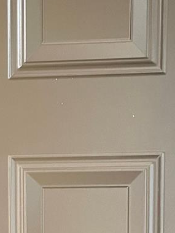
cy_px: 211
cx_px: -40
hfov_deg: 17.1
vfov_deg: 23.2
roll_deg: +1.3
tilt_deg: -5.1
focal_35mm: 82
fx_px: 553
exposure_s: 1/53
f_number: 1.6
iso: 500
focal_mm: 4.2
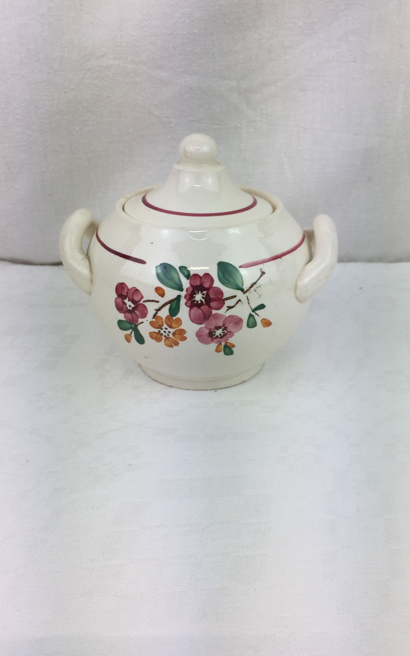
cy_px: 329
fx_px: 554
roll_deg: -0.4
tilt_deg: -28.2
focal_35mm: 31
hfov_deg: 40.6
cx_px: 224
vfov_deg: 61.2
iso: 32
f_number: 2.2
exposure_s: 1/306
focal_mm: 4.15
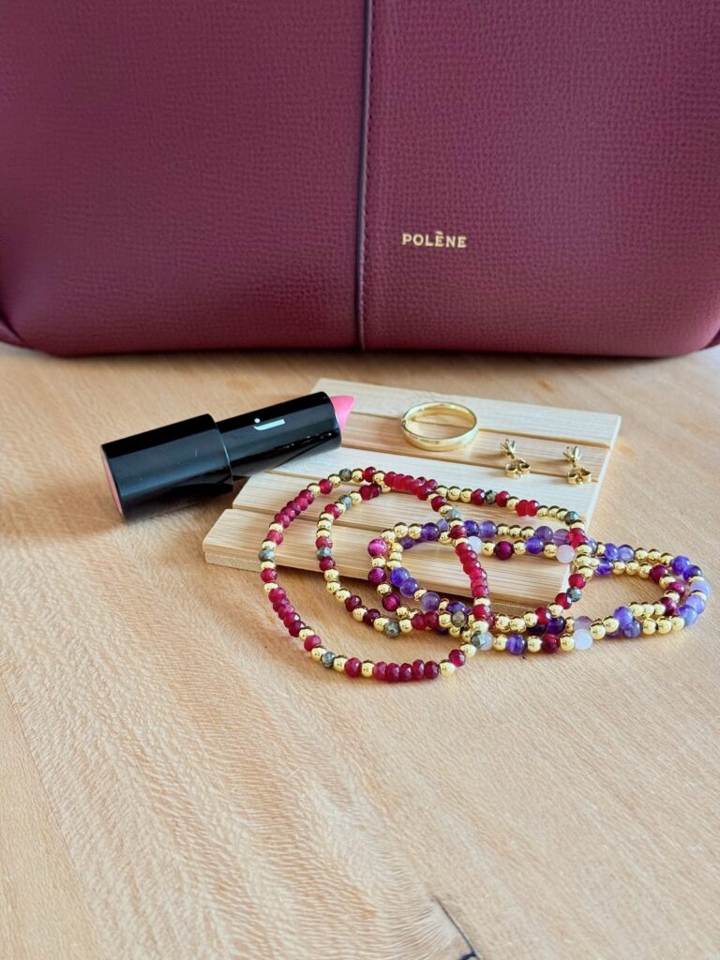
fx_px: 1331
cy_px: 480
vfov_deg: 39.7
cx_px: 360
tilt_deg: -32.3
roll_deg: +1.9
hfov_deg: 30.3
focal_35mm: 48
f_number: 1.78
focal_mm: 6.76
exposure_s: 1/60
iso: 250
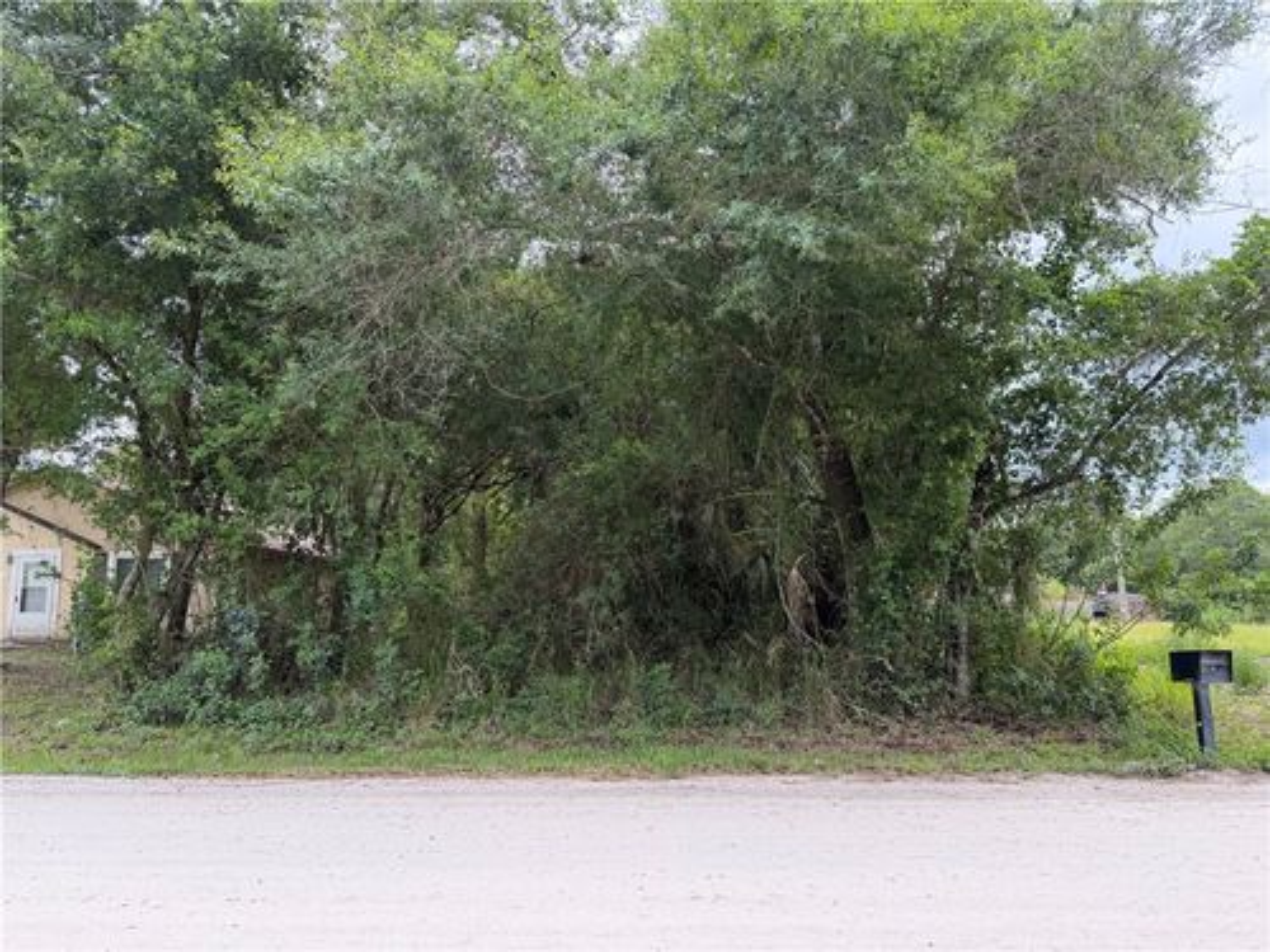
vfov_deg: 56.8
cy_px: 476
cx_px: 635
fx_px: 881
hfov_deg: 71.6
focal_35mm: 24
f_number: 1.78
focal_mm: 6.76
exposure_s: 1/535
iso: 100
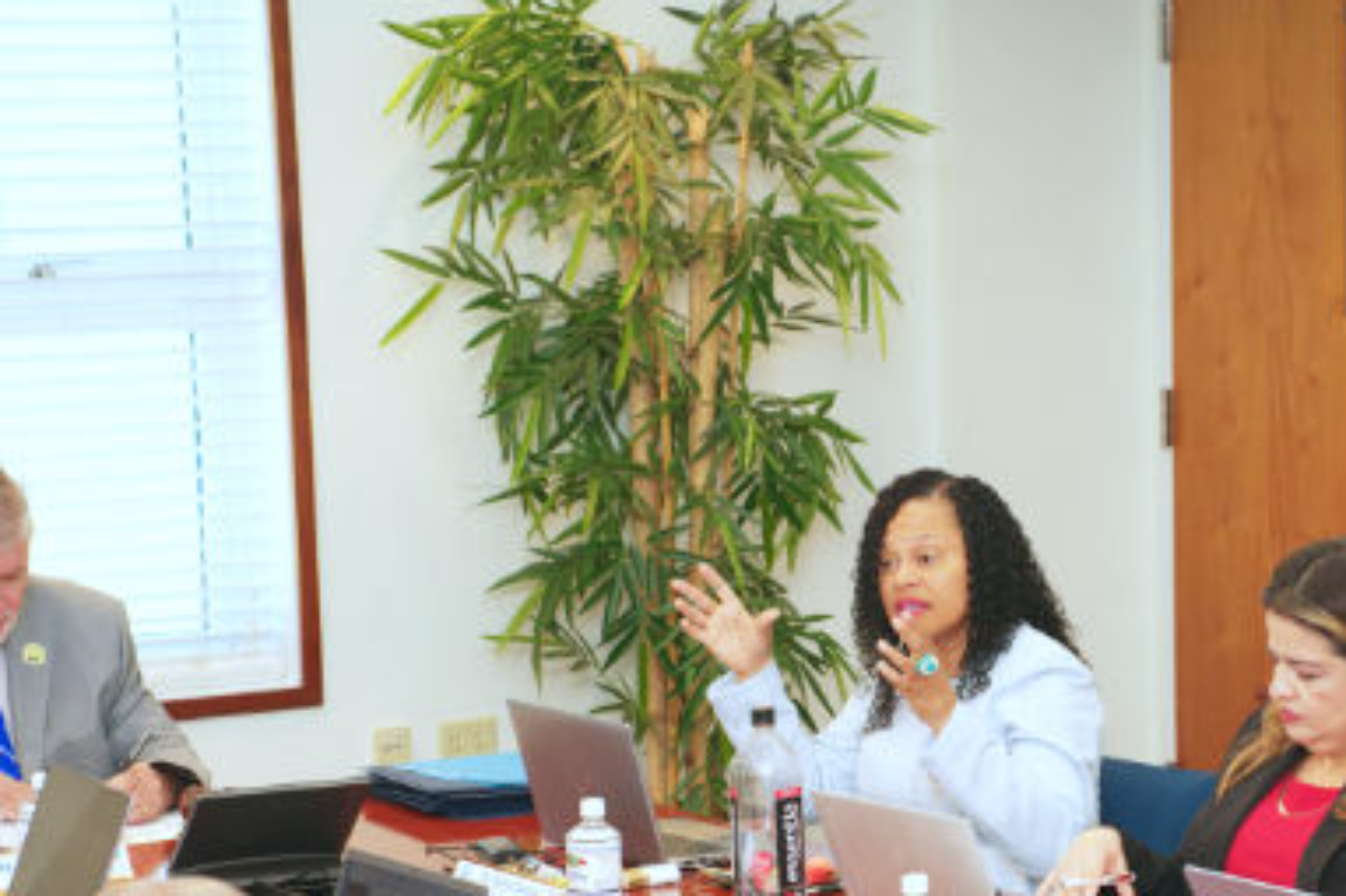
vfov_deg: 10.3
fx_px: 4970
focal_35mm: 133
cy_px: 669
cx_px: 914
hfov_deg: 15.4
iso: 3200
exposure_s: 1/250
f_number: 5.6
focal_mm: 85
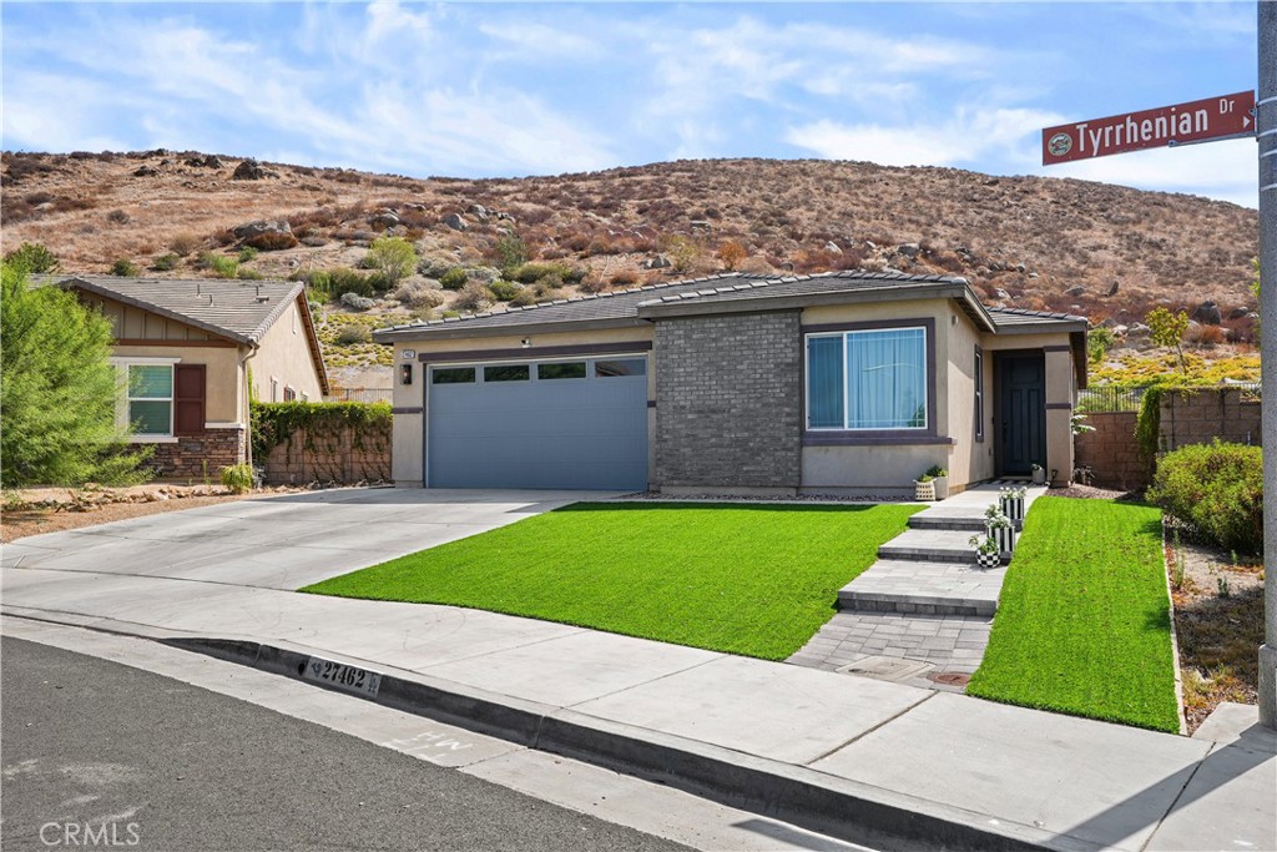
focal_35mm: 27
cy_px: 426
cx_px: 638
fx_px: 958
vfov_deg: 47.9
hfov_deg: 67.4
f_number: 7.1
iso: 40
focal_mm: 27
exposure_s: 1/125
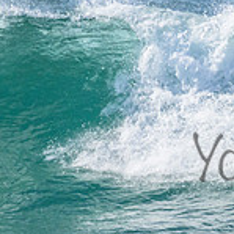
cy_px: 144
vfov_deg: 0.7
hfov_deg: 0.7
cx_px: 355
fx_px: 20236
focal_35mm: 2646
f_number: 11
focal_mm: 800
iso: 3200
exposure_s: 1/1600
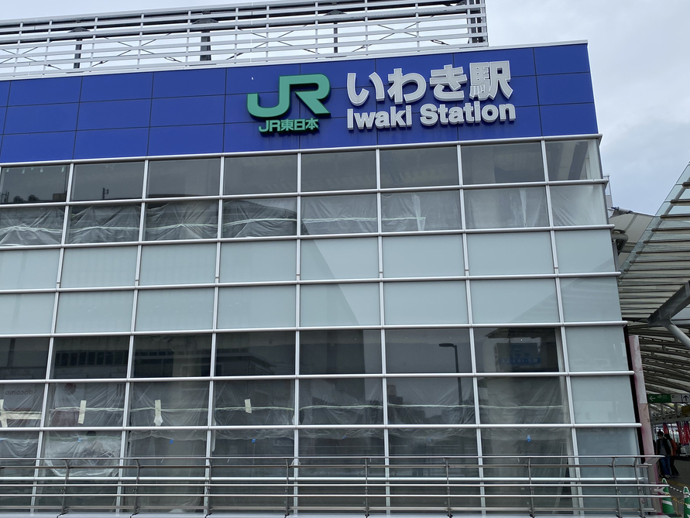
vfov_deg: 40.6
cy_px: 219
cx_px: 335
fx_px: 698
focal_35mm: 35
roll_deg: -0.7
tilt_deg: +17.7
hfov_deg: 52.6
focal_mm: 4.25
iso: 32
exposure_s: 1/1838
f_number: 1.8
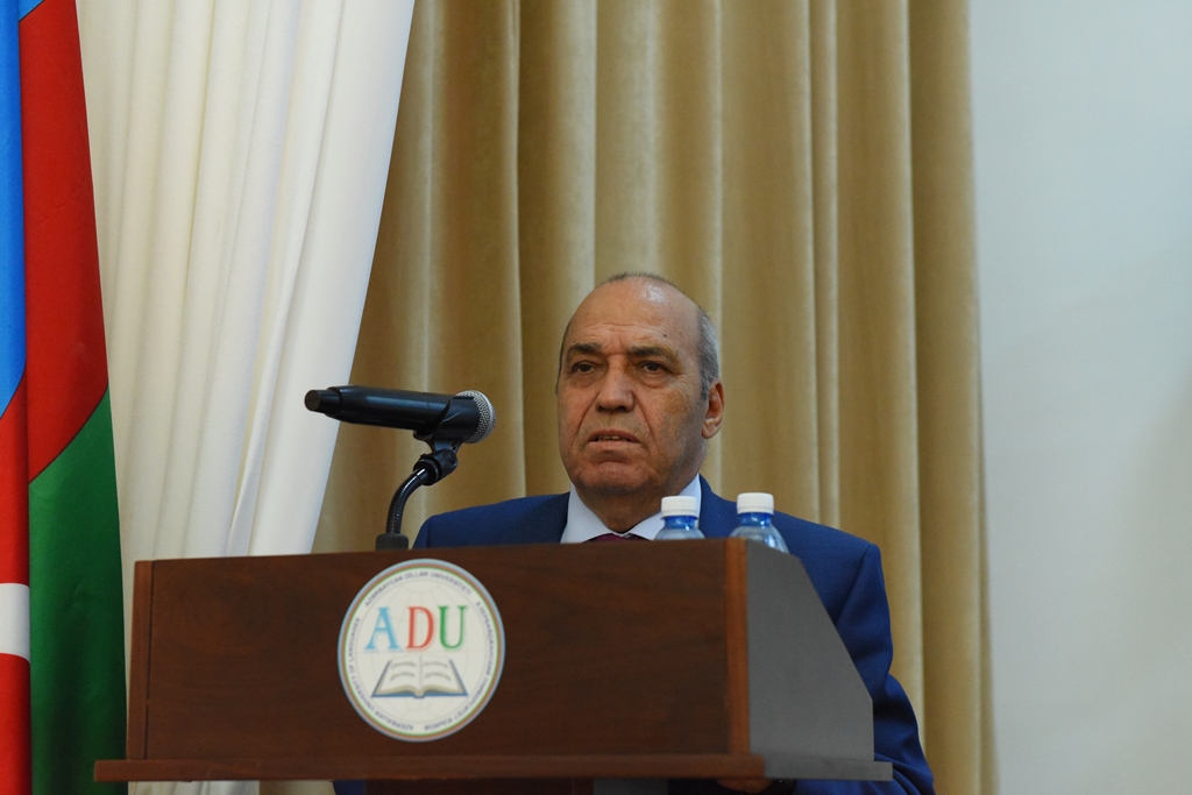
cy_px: 398
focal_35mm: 70
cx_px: 596
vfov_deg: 19.5
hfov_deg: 28.8
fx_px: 2318
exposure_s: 1/125
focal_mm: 70
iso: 6400
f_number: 5.6
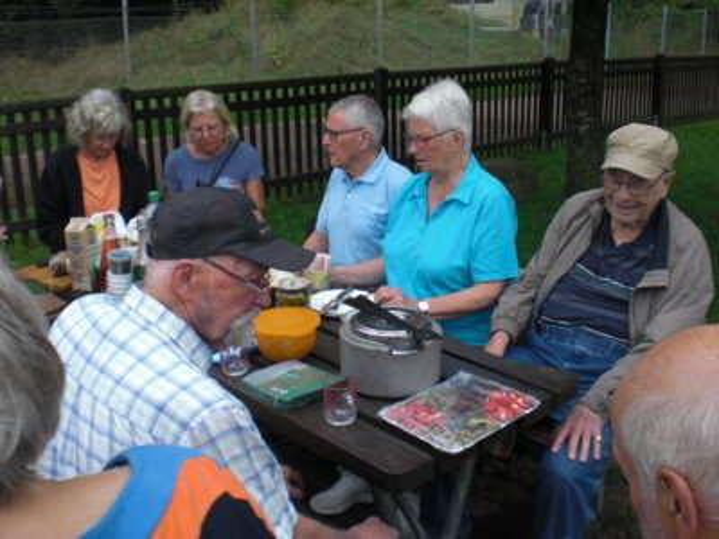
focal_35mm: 38
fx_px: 789
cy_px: 270
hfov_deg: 49.0
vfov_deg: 37.7
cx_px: 360
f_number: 3.1
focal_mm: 6.3
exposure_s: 1/250
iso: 64
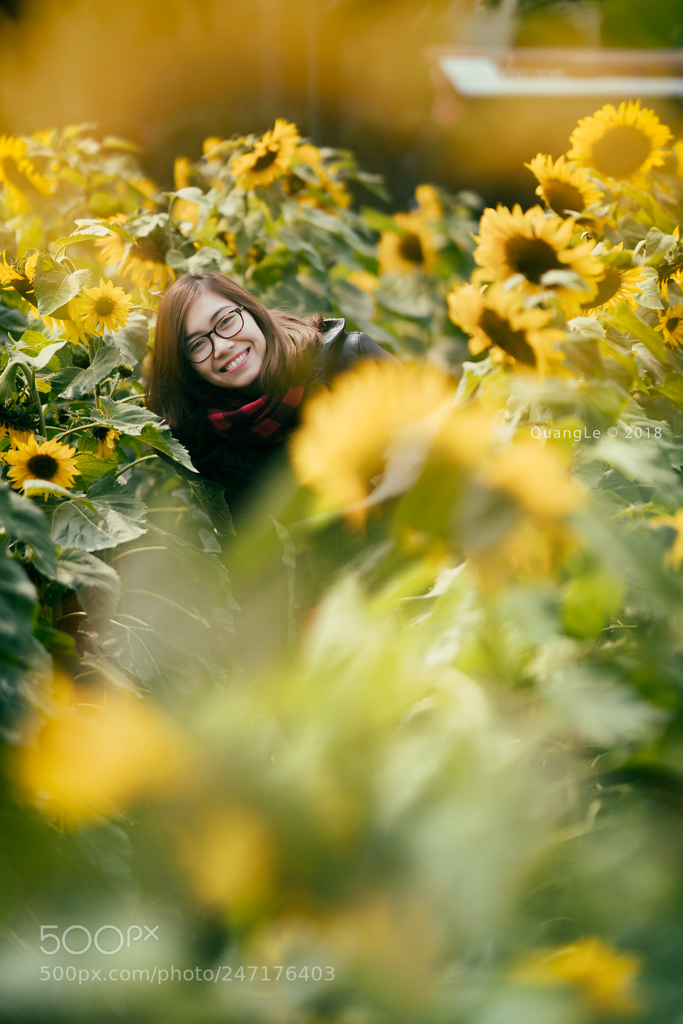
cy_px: 512
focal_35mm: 85
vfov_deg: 23.9
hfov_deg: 16.1
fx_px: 2418
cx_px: 342
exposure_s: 1/2500
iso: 100
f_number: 1.4
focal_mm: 85
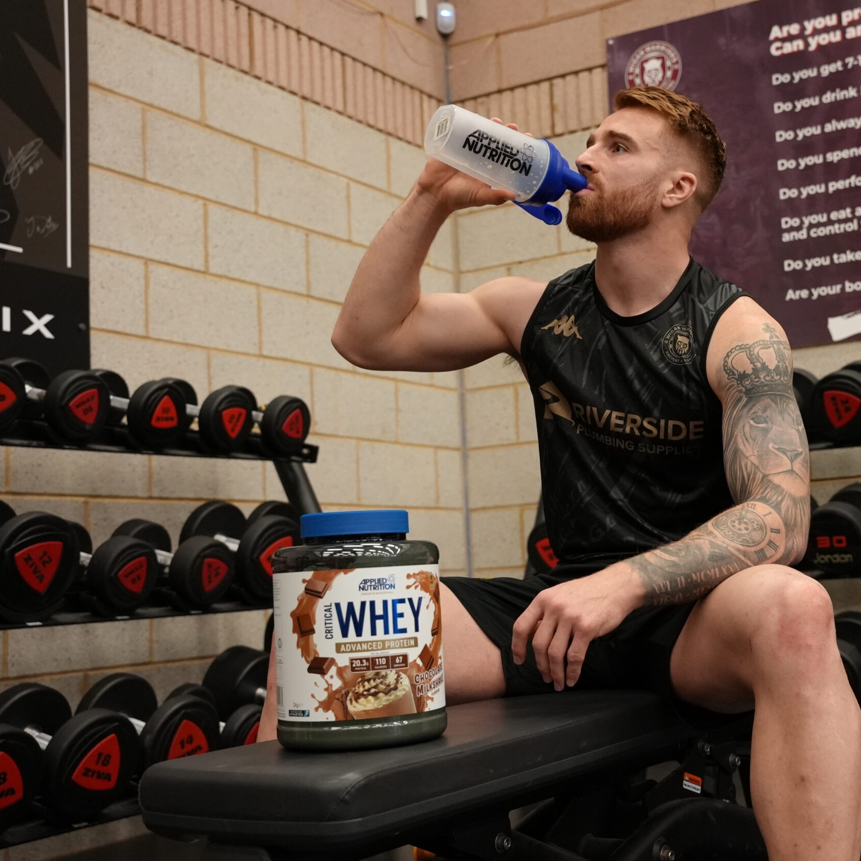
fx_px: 1351
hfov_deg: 34.8
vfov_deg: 35.4
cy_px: 425
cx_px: 618
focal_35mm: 48
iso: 6400
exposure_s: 1/160
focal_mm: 37
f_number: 4
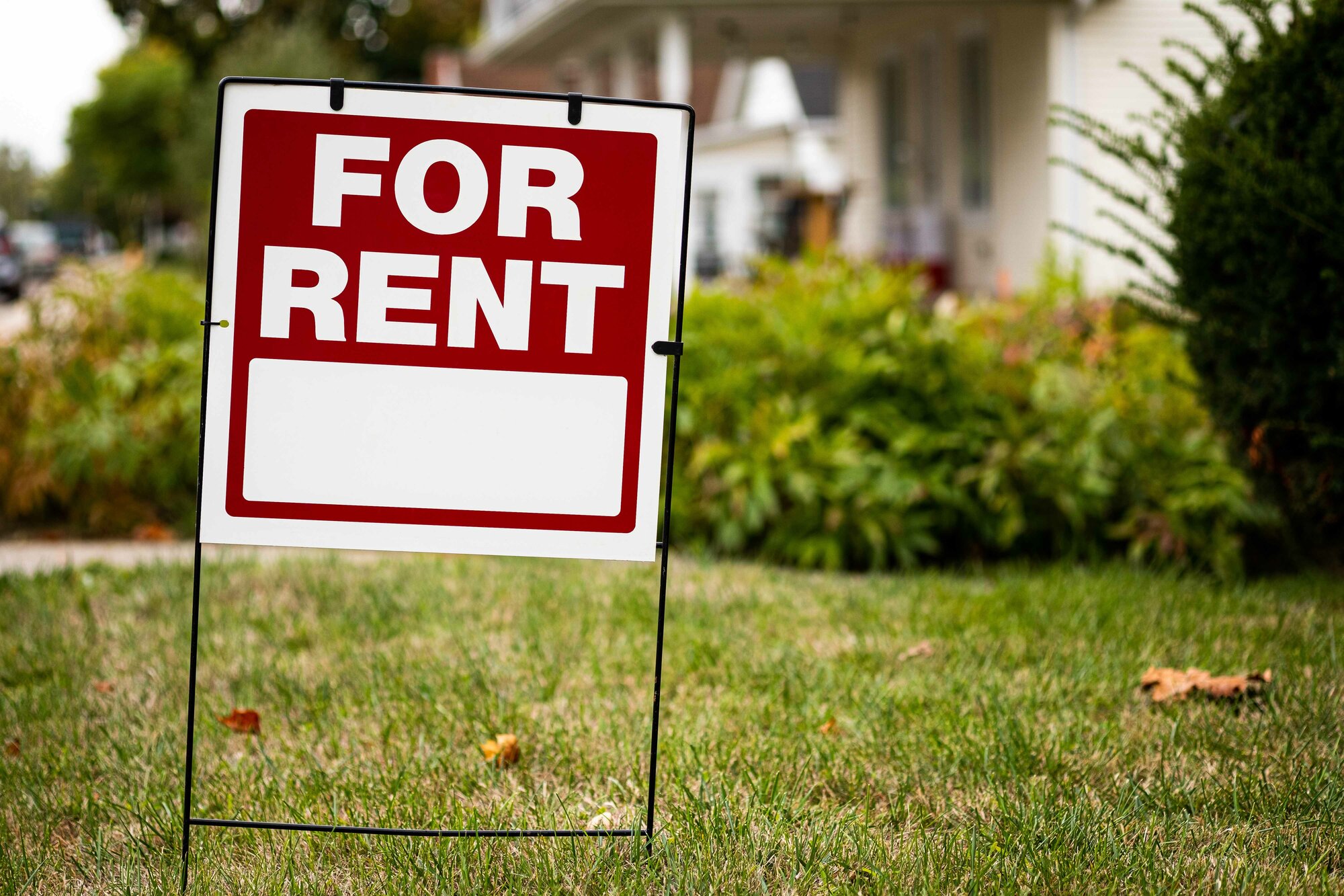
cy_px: 448
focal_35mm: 90
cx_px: 672
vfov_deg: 15.2
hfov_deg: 22.6
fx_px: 3359
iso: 200
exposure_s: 1/250
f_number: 2.4
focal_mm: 60
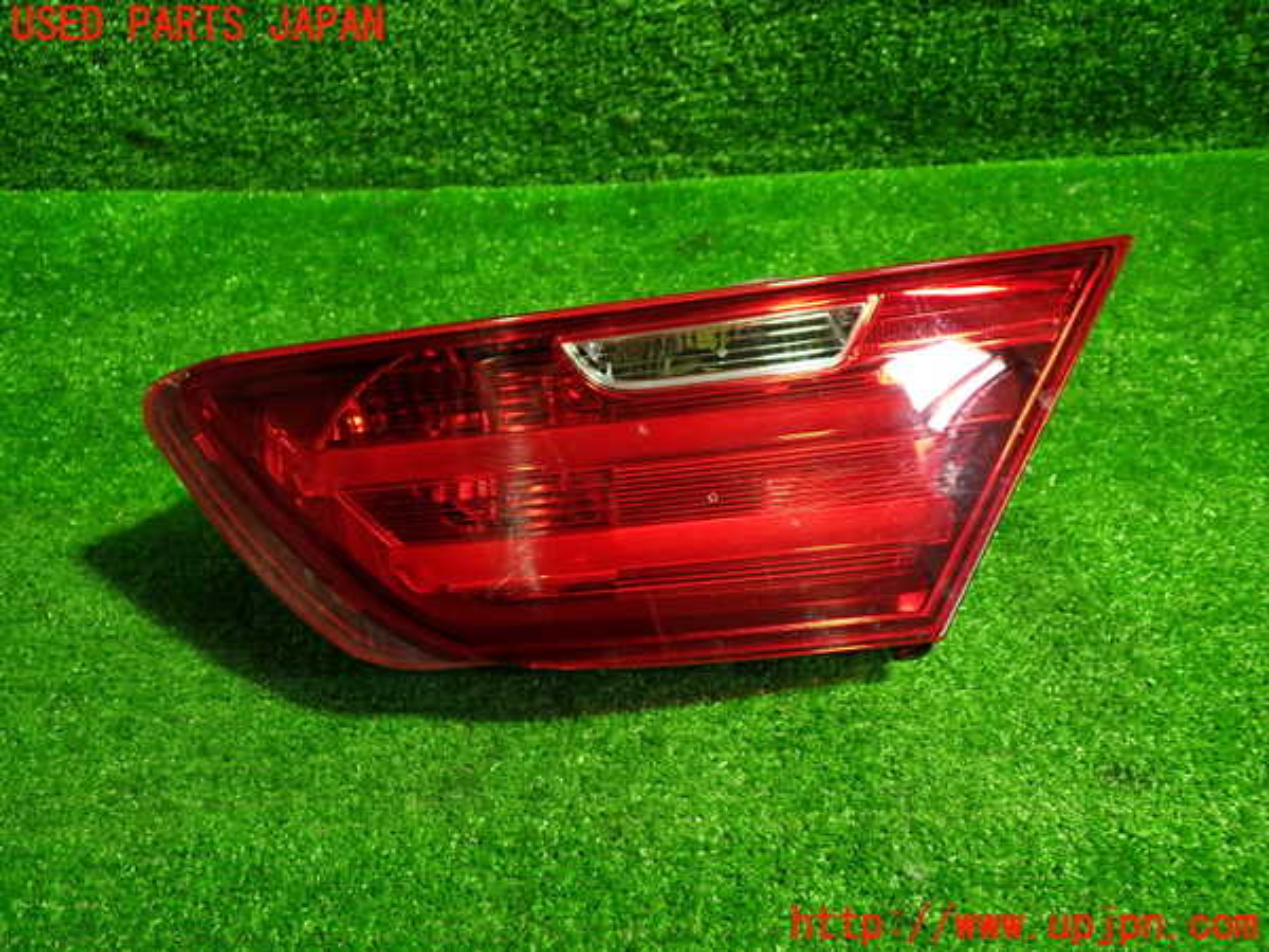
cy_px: 476
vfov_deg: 46.8
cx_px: 634
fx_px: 1100
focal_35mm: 30
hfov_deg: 60.0
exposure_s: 1/30
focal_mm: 5.4
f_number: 2.3
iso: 320
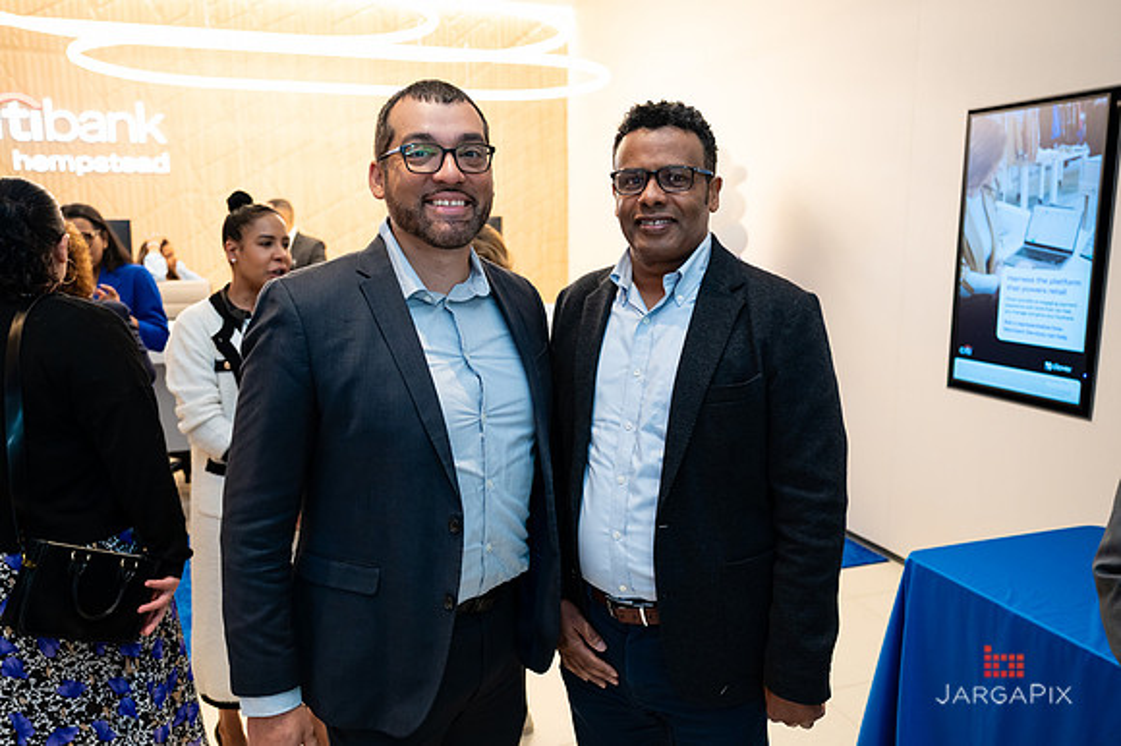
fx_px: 885
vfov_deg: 45.7
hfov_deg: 64.7
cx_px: 560
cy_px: 373
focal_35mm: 28
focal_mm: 28
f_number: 3.2
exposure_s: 1/320
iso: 1600
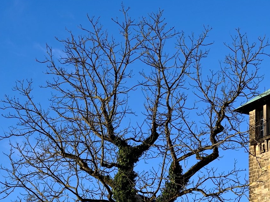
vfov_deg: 13.6
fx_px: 827
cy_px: 229
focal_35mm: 106
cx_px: 197
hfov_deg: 18.4
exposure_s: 1/320
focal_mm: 56.6
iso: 100
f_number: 5.2
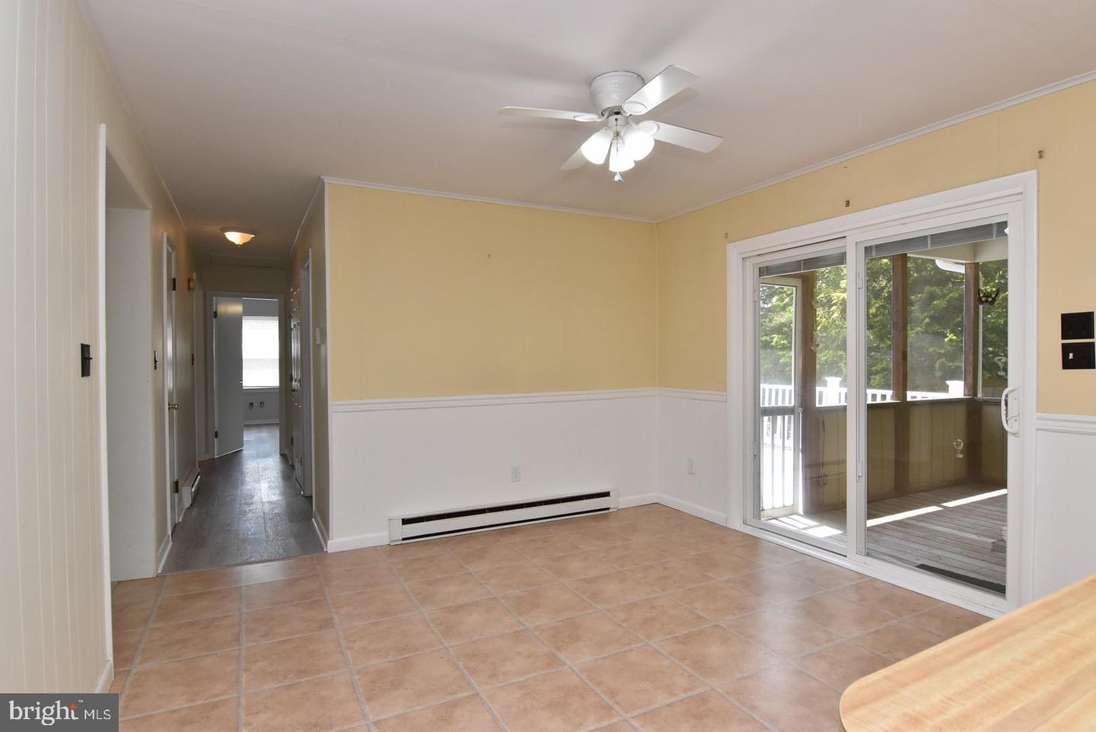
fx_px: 548
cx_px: 548
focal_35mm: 18
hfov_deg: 90.0
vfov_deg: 67.5
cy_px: 366
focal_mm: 12
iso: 800
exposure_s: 1/200
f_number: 8
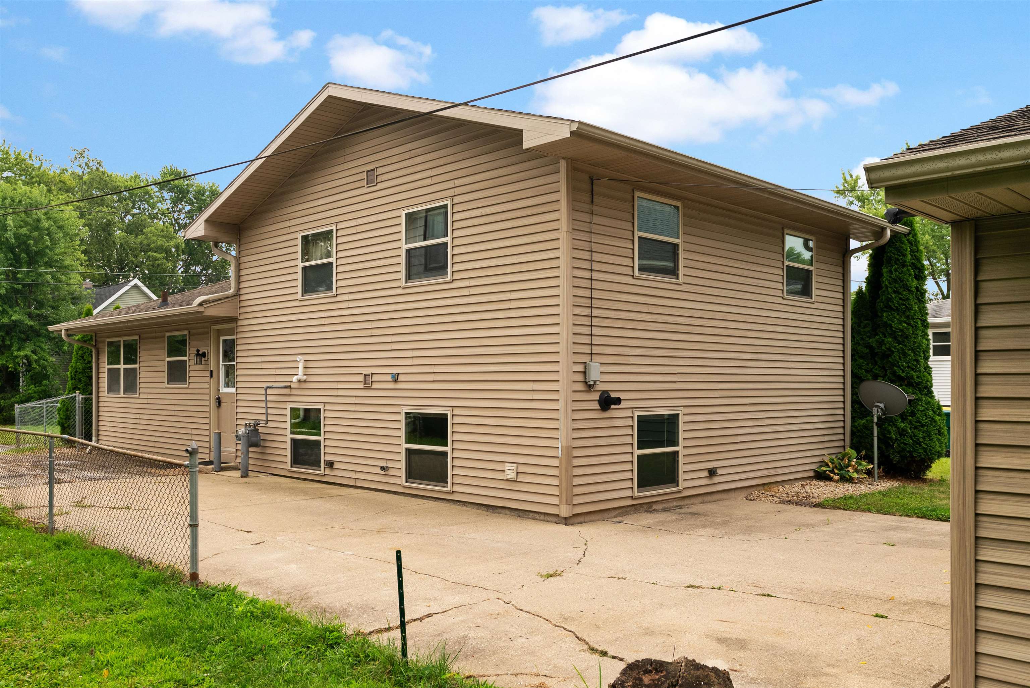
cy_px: 344
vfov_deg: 43.6
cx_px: 515
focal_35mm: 30
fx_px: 859
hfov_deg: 61.9
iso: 1000
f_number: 7.1
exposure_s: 1/200
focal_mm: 30
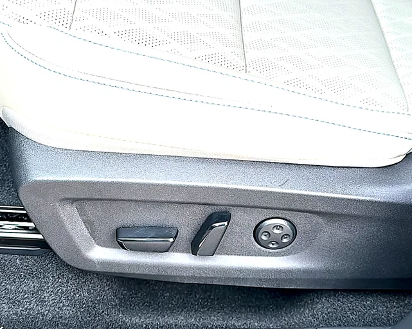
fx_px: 585
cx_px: 194
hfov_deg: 38.8
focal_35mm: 48
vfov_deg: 31.4
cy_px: 162
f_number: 1.78
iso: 80
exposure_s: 1/412
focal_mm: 6.86
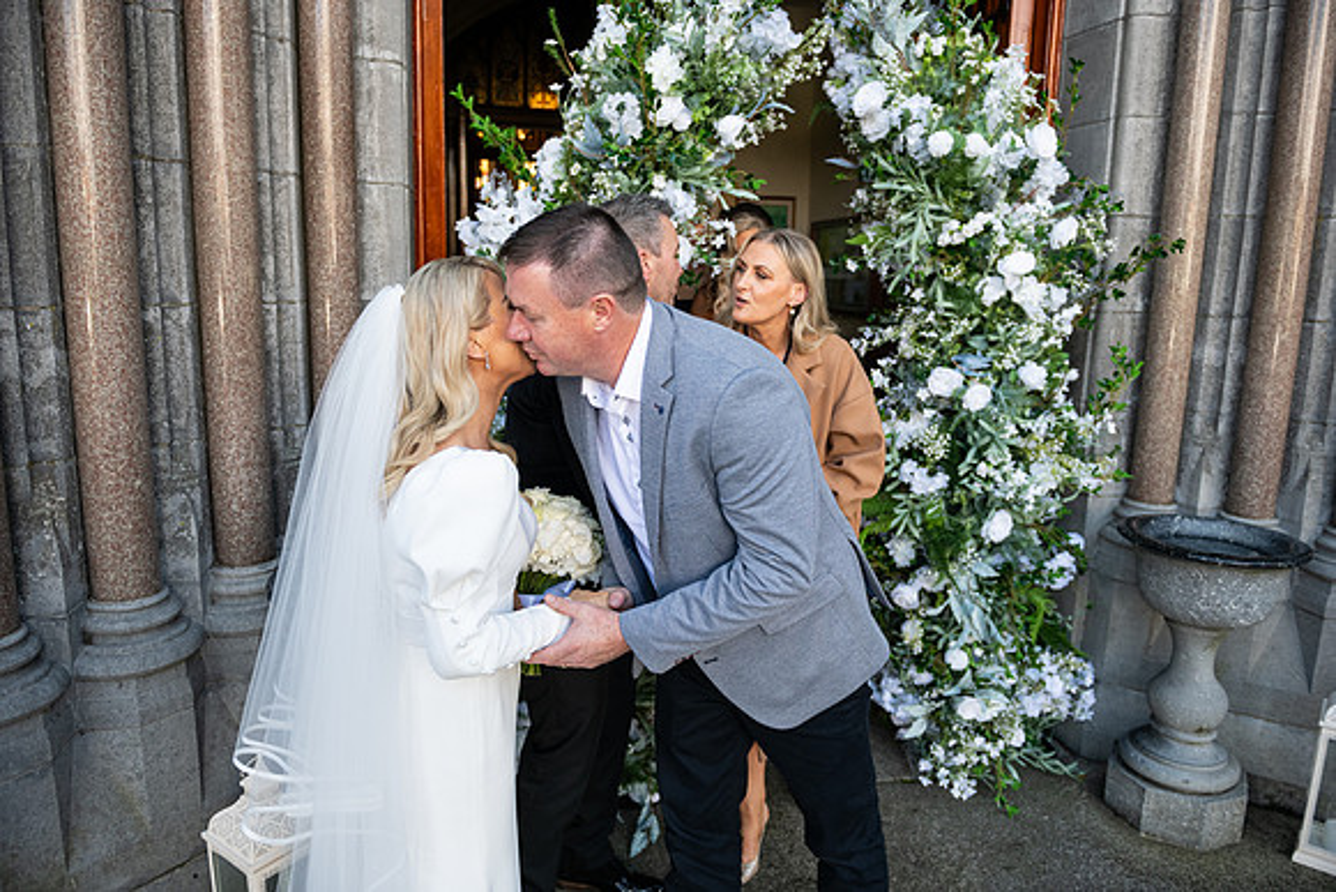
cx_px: 668
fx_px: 891
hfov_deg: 73.7
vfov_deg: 53.2
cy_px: 446
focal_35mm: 24
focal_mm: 24
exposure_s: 1/1000
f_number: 3.5
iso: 500
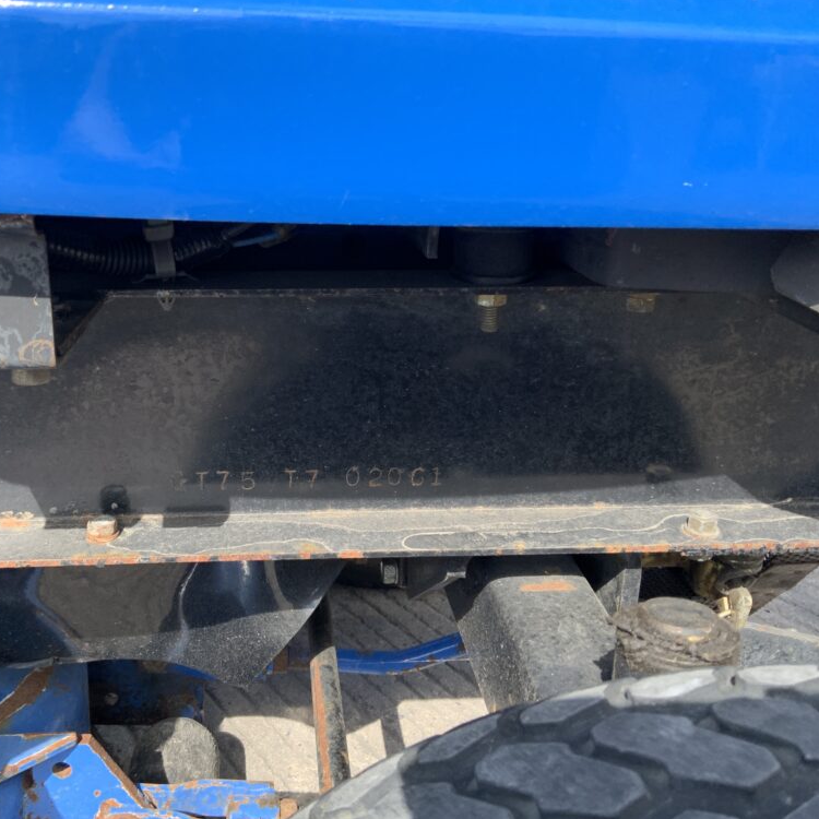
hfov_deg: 46.9
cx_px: 316
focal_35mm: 35
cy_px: 404
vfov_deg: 47.2
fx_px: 937
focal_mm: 3
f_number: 1.8
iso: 16
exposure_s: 1/540
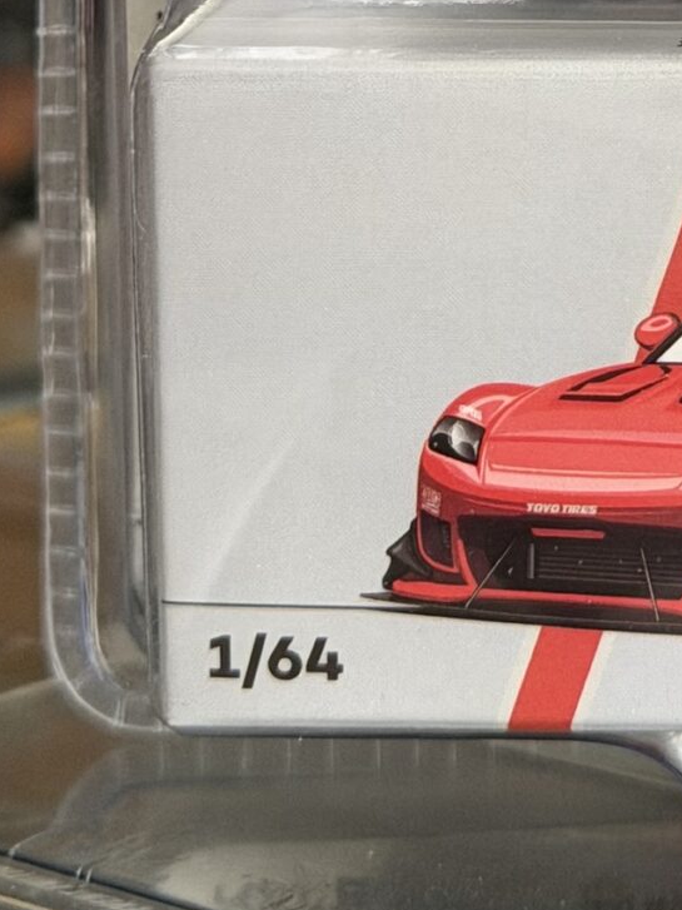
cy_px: -513
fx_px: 4441
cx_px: 934
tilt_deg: +1.6
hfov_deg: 8.6
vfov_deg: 11.2
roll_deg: -0.6
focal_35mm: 169
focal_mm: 6.76
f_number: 1.78
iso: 400
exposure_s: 1/40
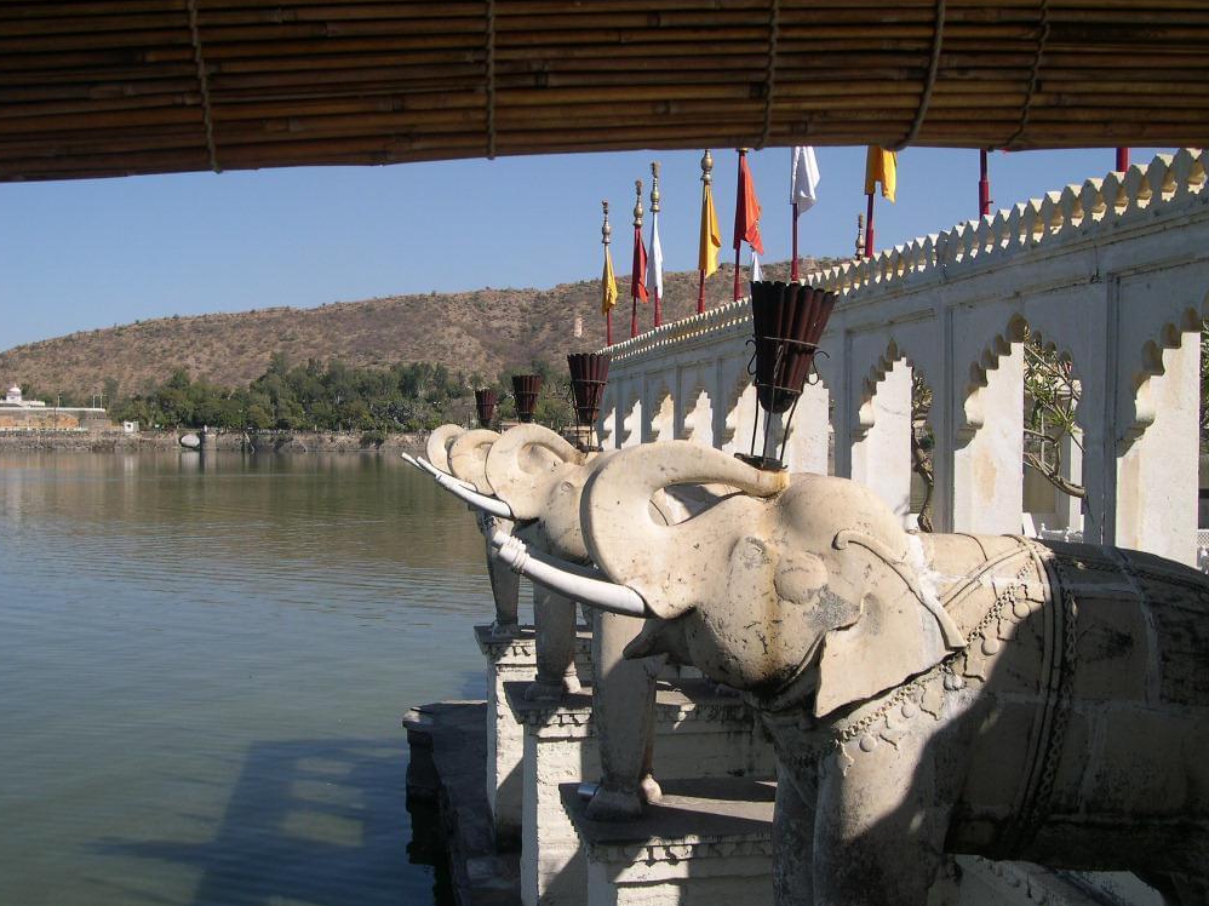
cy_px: 458
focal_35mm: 39
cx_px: 608
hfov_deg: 47.9
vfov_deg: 36.8
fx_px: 1362
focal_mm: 8
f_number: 7.6
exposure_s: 1/268
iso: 100
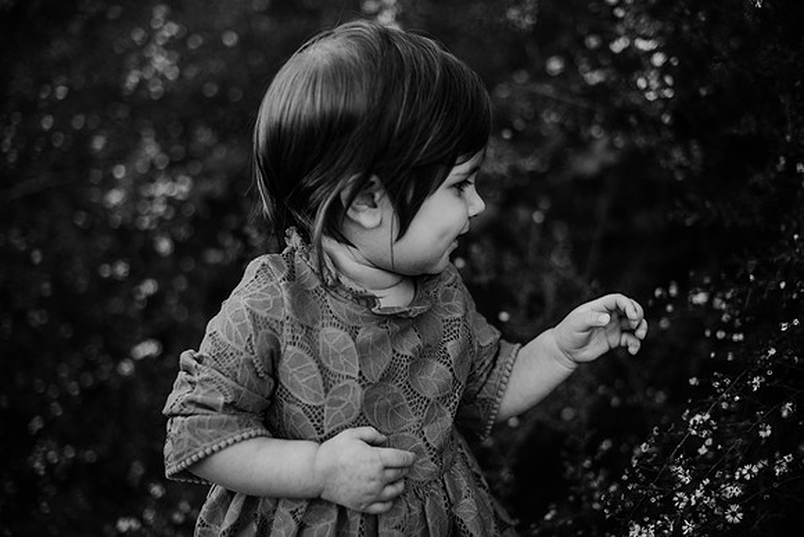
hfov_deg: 39.6
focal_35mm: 50
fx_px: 1117
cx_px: 402
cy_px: 268
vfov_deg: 27.0
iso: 160
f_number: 2
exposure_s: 1/1000
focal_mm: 50
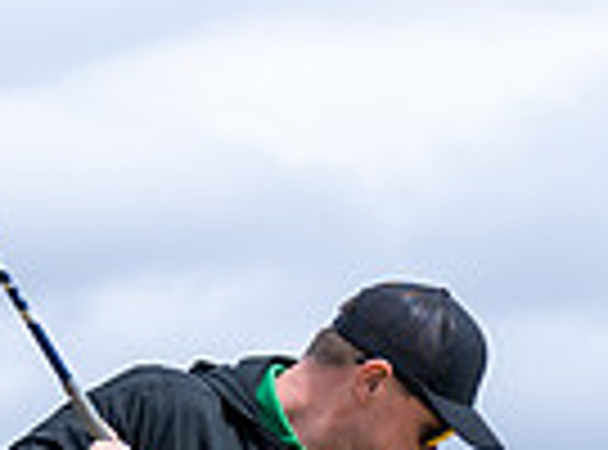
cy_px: 827
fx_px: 6557
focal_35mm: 375
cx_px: 315
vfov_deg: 3.9
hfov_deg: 5.3
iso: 280
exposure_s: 1/5000
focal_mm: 57
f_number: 2.8
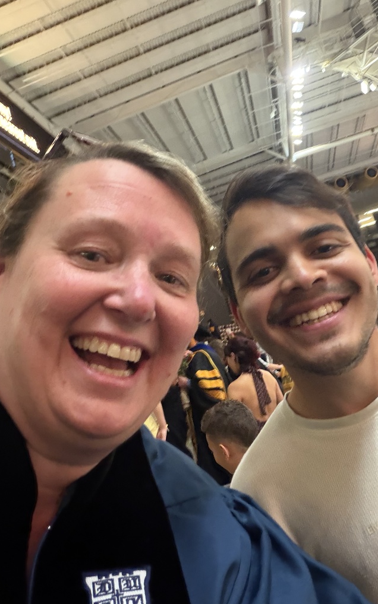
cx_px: 223
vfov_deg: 59.7
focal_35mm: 32
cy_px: 303
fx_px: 528
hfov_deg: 39.3
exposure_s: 1/17
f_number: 1.9
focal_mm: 2.71
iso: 500
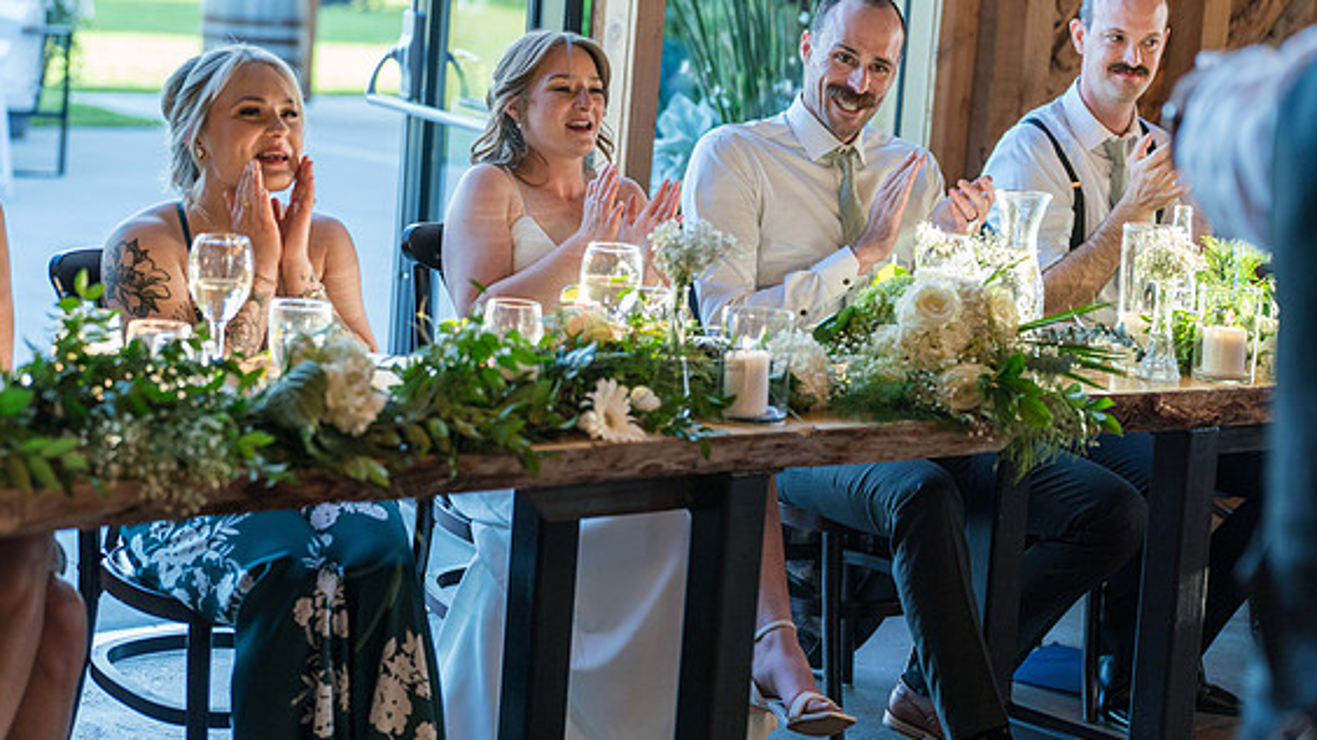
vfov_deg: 14.4
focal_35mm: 84
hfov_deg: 25.3
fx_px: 2933
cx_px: 647
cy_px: 335
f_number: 2.8
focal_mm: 78
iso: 1000
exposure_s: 1/400
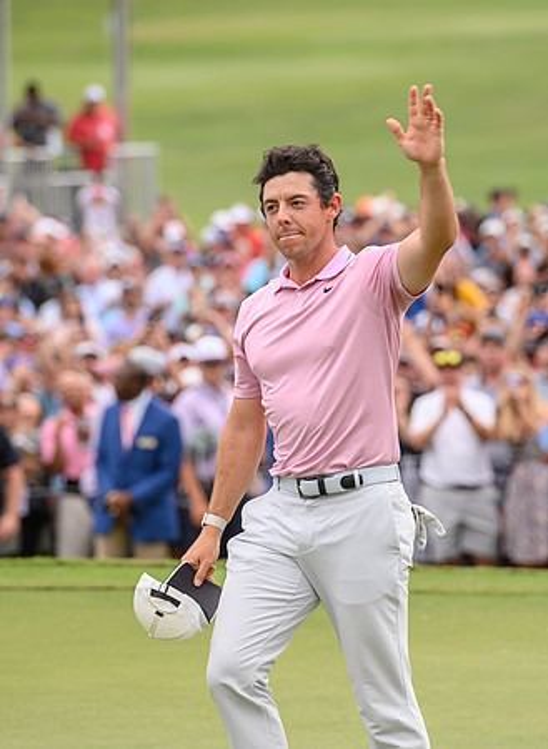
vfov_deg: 5.6
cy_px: 387
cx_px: 331
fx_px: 7622
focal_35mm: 355
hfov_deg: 4.1
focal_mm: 200
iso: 160
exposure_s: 1/400
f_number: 4
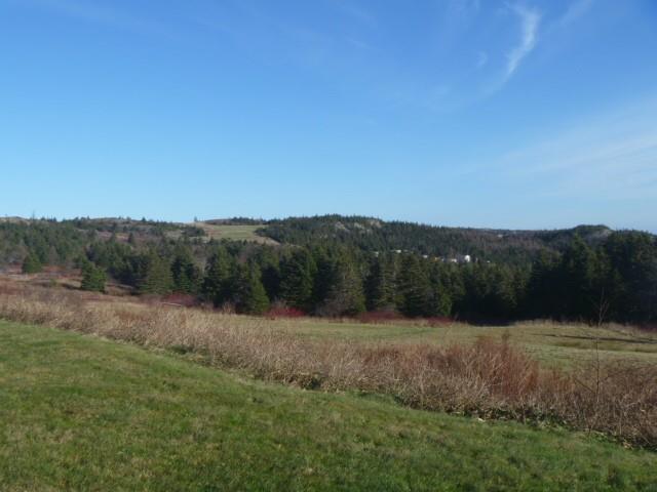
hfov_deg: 52.6
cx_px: 328
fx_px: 664
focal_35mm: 35
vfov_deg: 40.7
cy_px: 246
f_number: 5.6
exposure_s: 1/250
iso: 80
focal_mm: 6.3
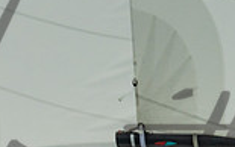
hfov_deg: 2.7
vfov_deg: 1.7
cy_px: 163
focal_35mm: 775
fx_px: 4965
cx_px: 36
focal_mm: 200
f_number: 9
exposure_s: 1/3200
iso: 800
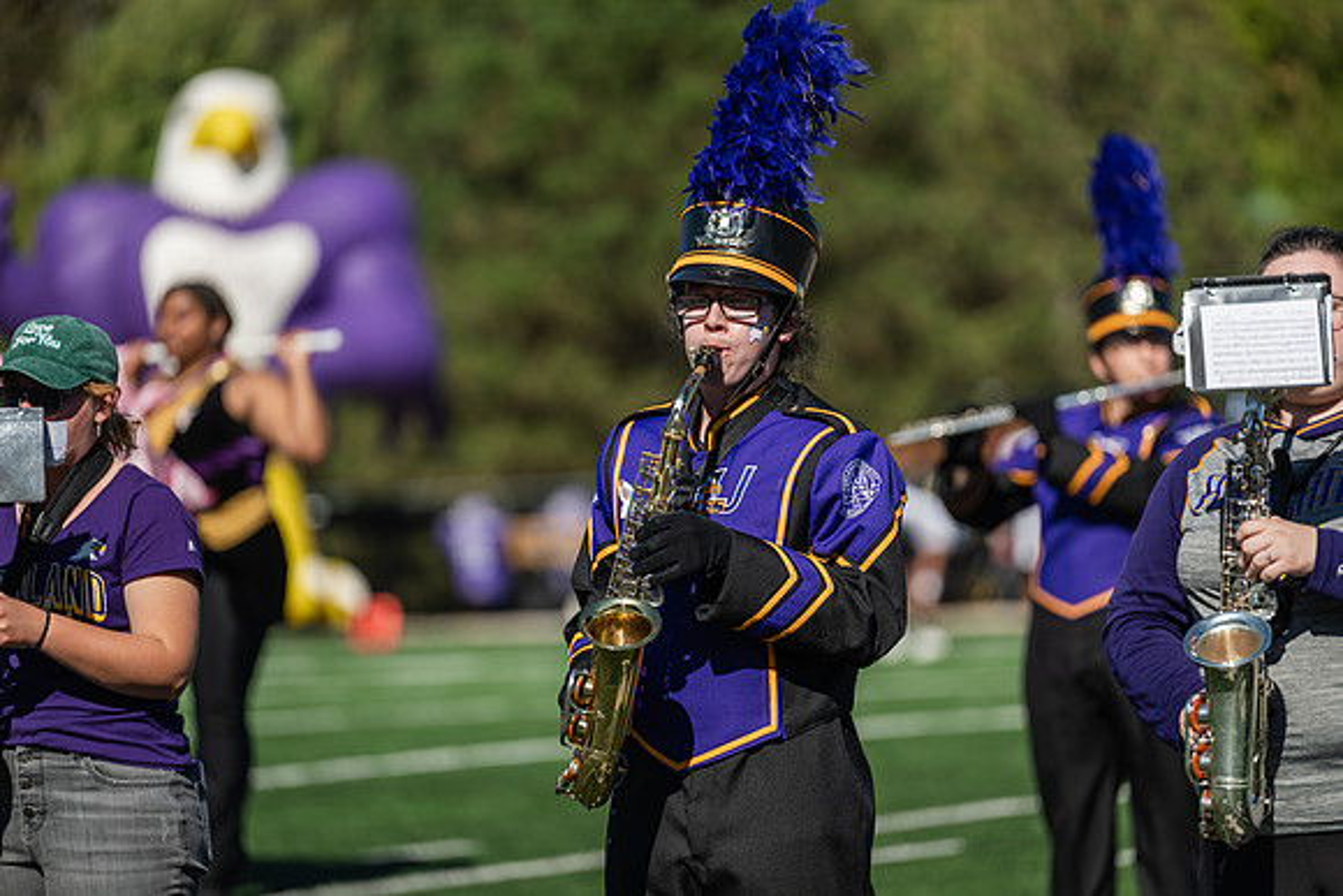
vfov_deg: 6.9
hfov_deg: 10.3
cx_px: 672
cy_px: 448
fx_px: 7463
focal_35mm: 200
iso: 80
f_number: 3.2
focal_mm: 200
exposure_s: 1/1250
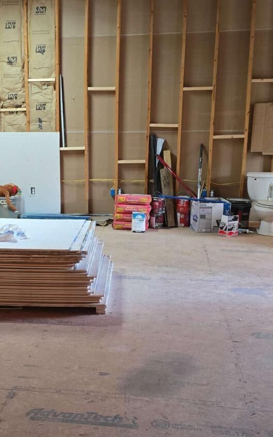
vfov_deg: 43.4
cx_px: 62
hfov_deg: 27.5
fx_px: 548
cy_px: 249
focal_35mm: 46
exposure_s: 1/120
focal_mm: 6.3
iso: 640
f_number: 1.7
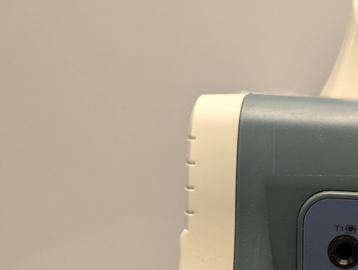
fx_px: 652
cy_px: 270
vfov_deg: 22.4
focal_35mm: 63
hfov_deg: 28.4
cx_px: 375
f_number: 1.85
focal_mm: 6.81
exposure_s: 1/100
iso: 81
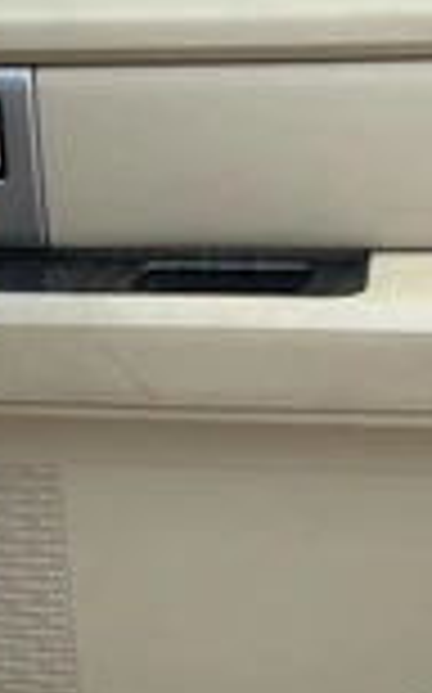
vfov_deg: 25.8
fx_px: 1510
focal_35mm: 80
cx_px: 184
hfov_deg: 16.3
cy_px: 378
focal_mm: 3
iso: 25
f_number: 1.8
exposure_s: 1/635
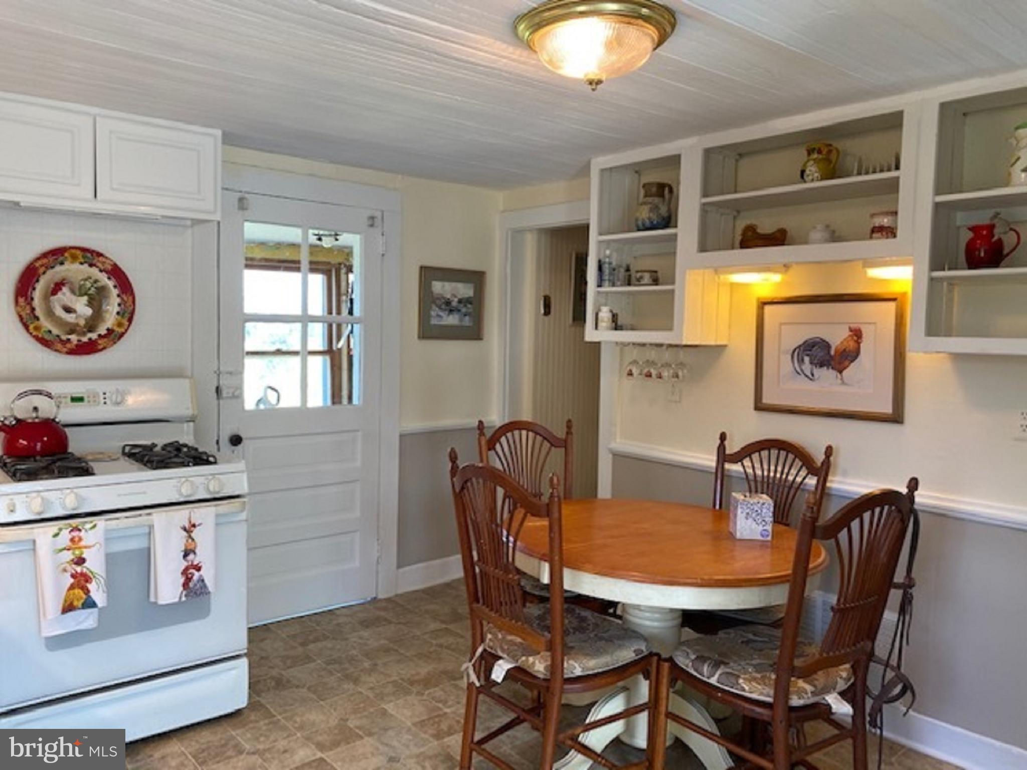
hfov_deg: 67.3
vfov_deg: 53.1
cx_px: 514
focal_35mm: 26
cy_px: 385
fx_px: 771
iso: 80
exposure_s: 1/60
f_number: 1.8
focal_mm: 4.25
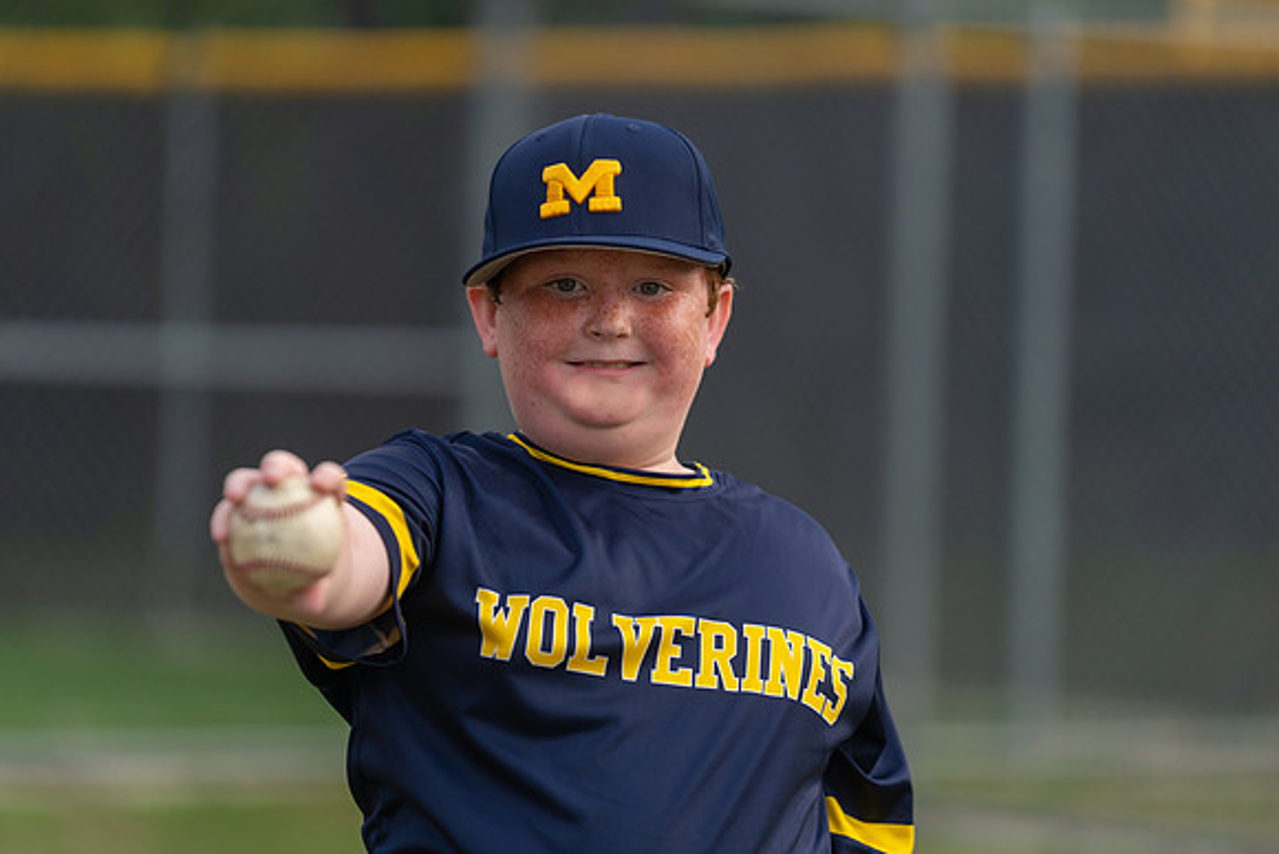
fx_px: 7306
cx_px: 640
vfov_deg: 6.7
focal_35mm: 206
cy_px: 427
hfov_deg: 10.0
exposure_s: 1/320
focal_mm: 200
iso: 250
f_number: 2.8
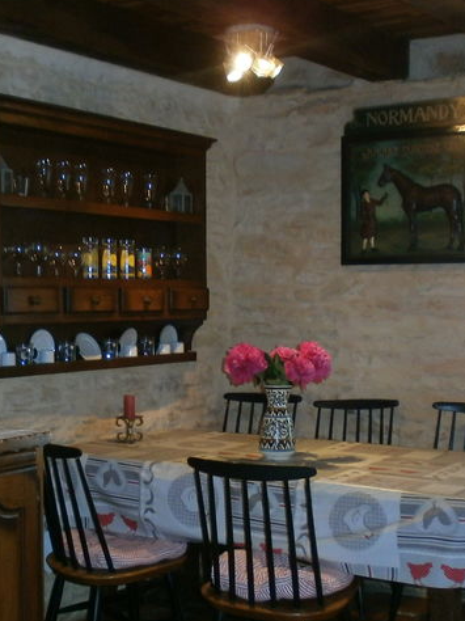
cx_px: 165
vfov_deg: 33.5
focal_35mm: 57
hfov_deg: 25.5
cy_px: 419
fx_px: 1022
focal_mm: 4.8
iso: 160
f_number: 2.9
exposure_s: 1/30
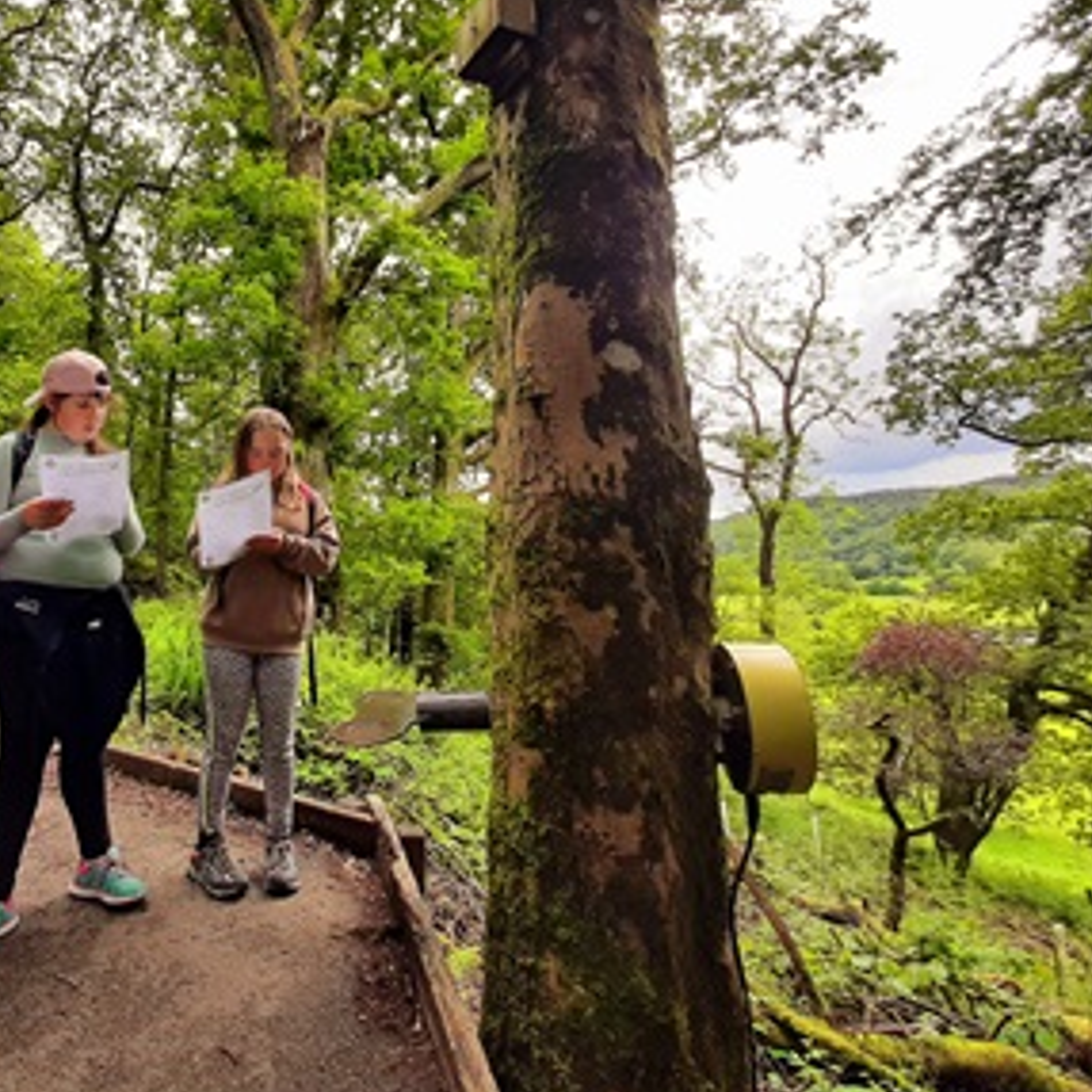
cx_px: 317
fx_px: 642
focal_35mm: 18
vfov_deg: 80.5
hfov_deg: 76.6
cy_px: 493
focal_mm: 1.42
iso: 40
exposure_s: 1/233
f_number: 2.2
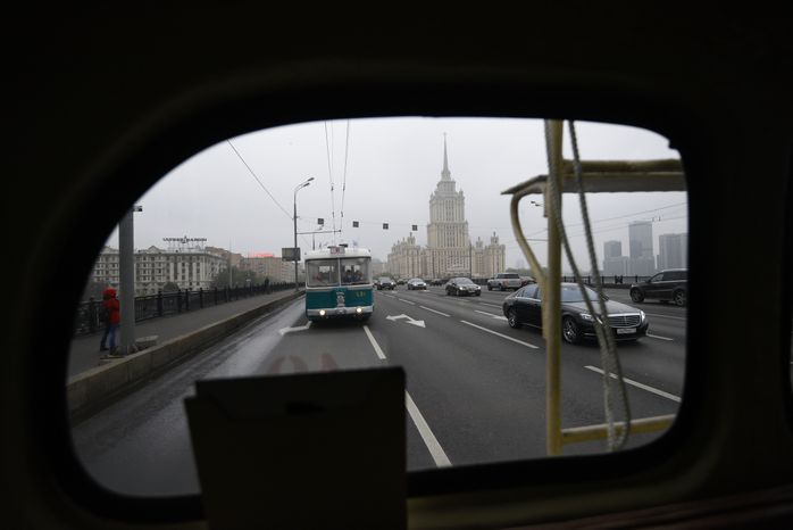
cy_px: 265
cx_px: 396
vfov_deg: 67.4
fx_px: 397
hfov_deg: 90.0
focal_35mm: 18
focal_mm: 18
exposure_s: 1/1600
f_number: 4
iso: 1600
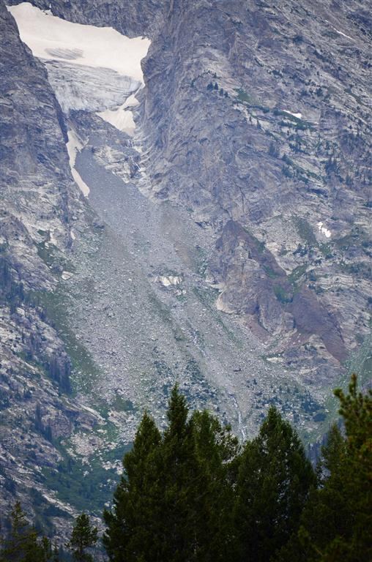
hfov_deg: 4.6
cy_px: 281
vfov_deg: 6.9
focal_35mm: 300
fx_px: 4675
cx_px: 186
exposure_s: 1/500
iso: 200
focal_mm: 200
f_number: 5.6
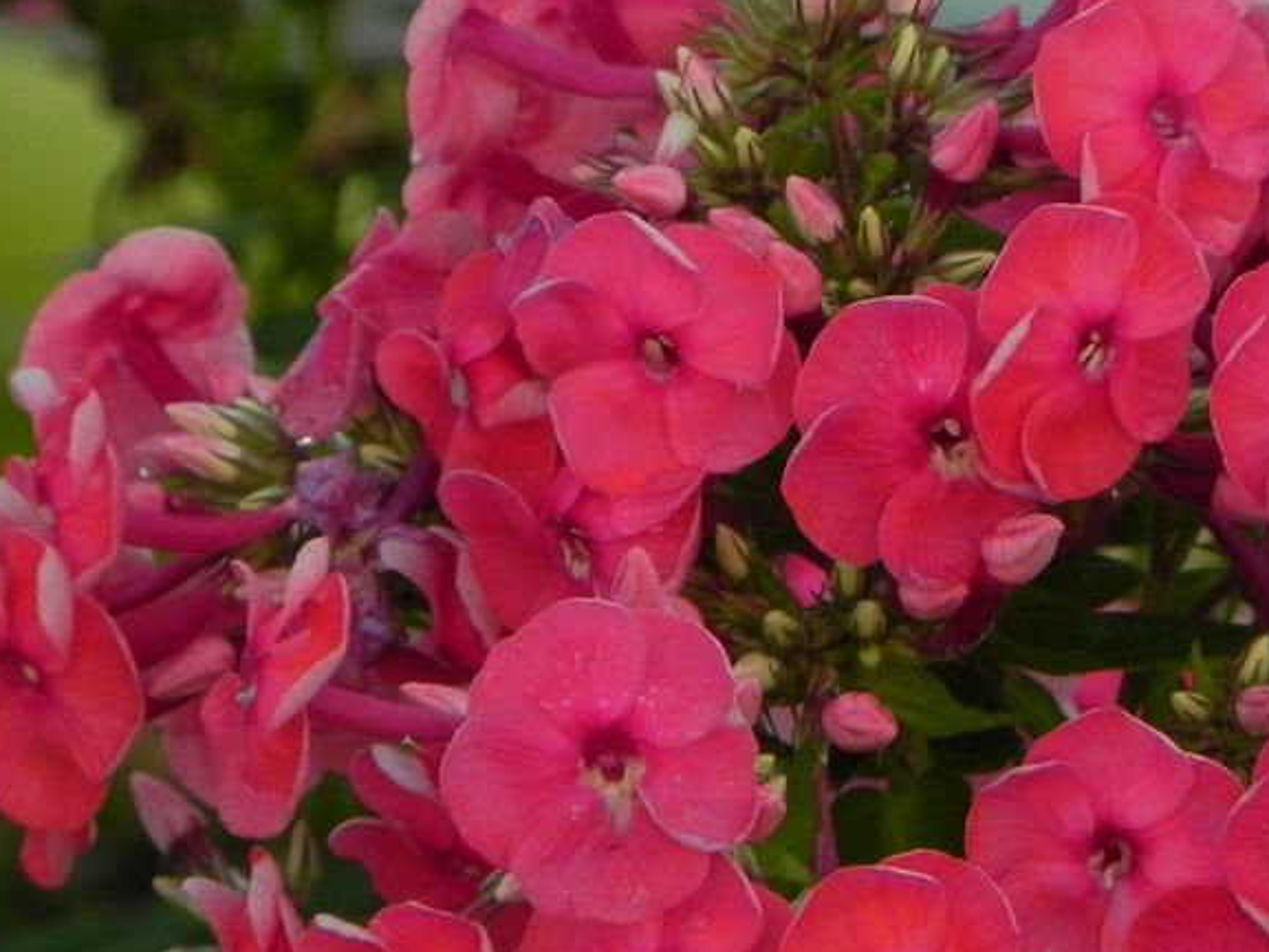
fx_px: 32663
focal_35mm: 891
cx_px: 869
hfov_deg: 2.2
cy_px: 538
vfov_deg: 1.7
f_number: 5
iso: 160
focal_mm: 85.6
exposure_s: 1/60
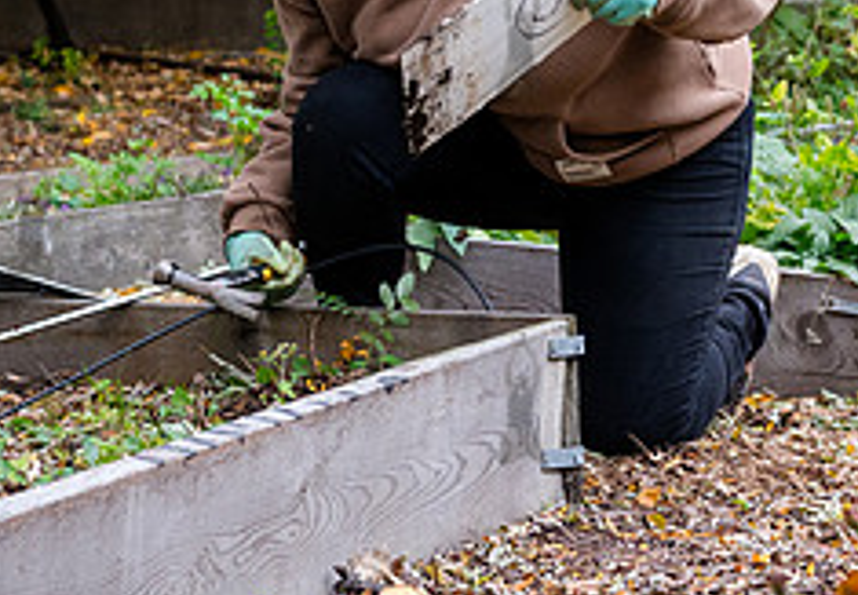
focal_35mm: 139
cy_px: 66
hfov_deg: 14.5
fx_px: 3354
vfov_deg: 10.1
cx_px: 640
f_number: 4.5
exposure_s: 1/500
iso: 2000
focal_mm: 50
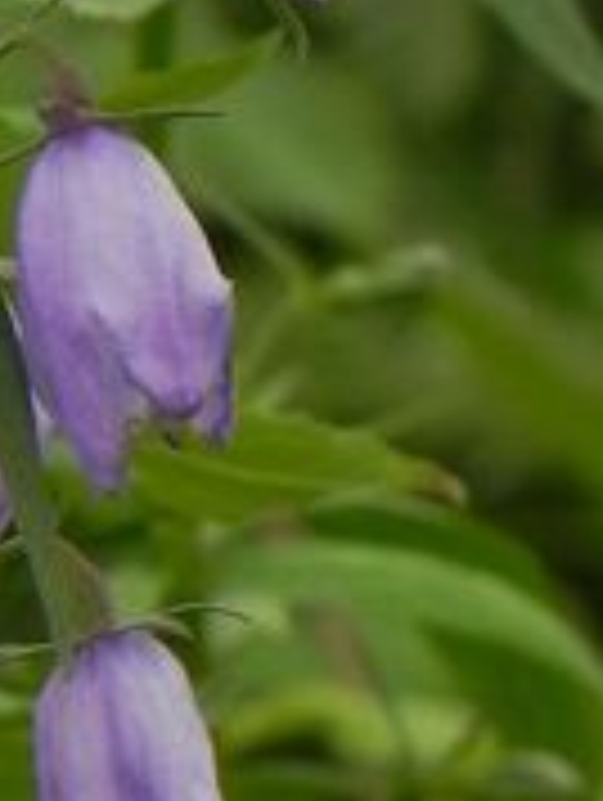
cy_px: -122
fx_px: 44256
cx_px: 153
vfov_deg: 1.0
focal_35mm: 1910
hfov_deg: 0.8
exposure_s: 1/500
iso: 160
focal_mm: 75.7
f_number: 5
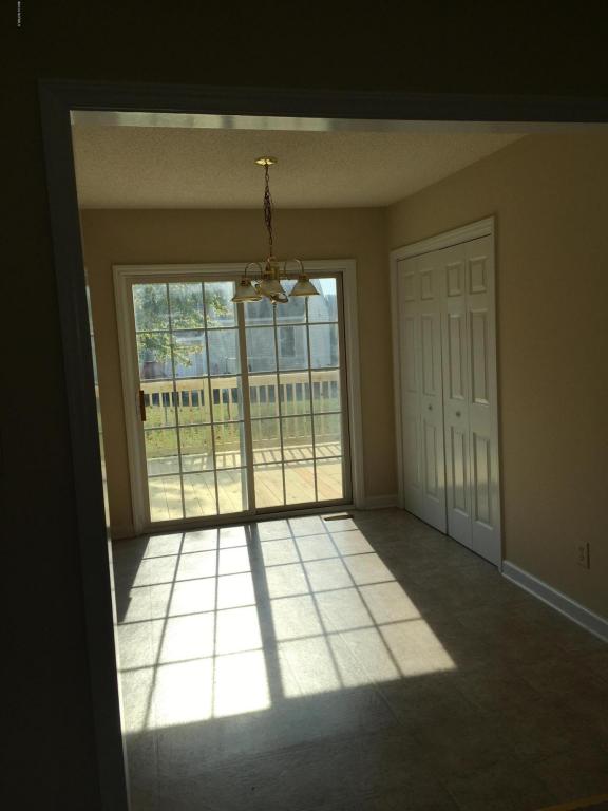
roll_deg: +2.4
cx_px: 304
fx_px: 679
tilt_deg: -6.5
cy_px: 406
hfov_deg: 48.2
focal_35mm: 29
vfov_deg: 61.7
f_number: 2.2
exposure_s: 1/1040
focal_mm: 4.15
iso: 25
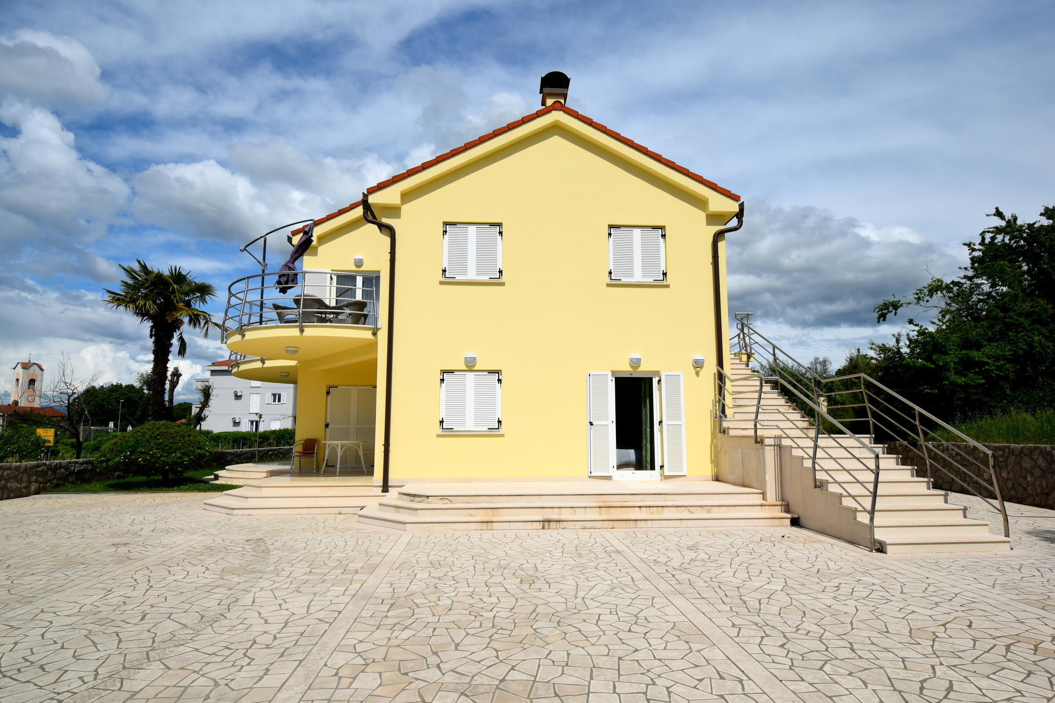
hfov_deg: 85.4
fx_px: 571
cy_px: 352
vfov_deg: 63.2
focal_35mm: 20
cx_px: 528
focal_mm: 13
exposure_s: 1/500
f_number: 11
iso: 200
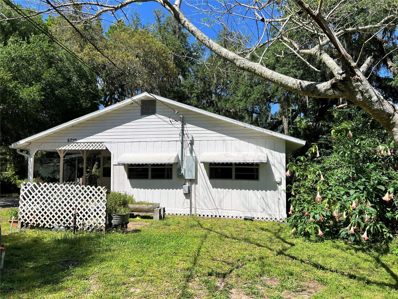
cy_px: 150
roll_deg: -0.6
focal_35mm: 26
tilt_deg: +2.8
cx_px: 199
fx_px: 299
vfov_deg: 53.1
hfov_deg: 67.3
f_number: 1.5
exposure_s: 1/4630
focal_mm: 5.7
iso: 50
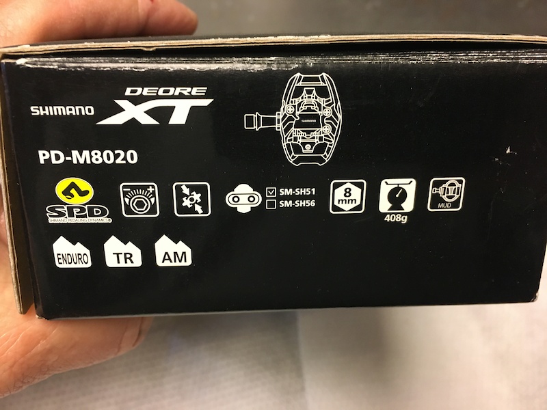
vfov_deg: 48.2
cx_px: 274
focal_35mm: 29
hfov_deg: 61.7
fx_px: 458
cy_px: 205
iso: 160
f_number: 2.2
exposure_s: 1/30
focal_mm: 4.15
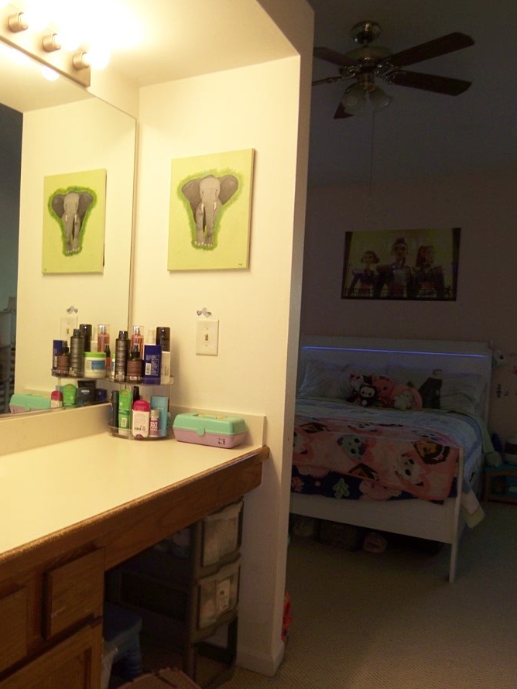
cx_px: 84
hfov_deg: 42.8
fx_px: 617
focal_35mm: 31
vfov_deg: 58.3
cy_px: 348
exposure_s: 1/30
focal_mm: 3.8
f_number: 2.8
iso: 50
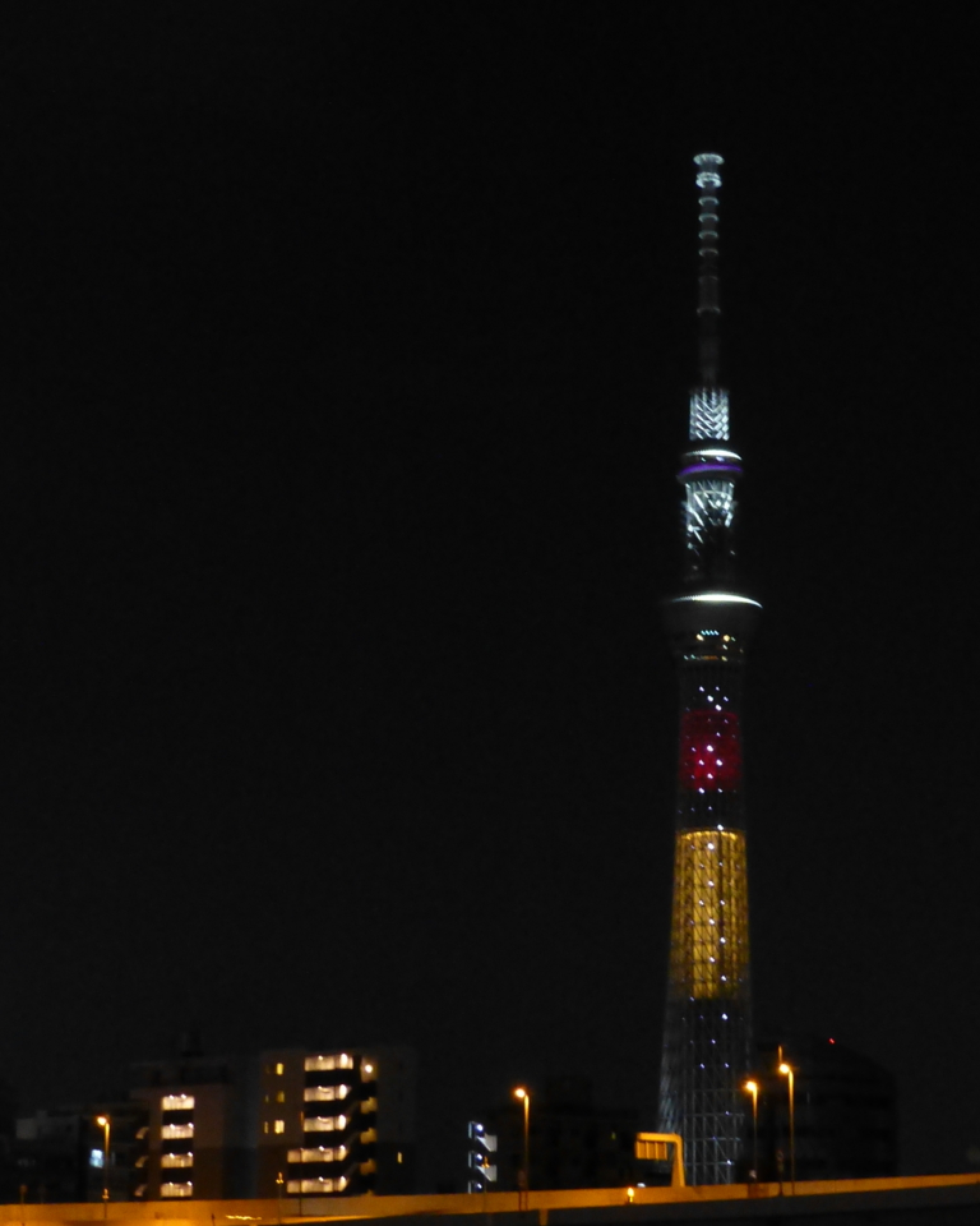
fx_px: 3009
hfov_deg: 18.4
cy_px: 725
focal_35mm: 83
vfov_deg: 23.0
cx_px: 692
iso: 800
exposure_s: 1/4
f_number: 4.4
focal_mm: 9
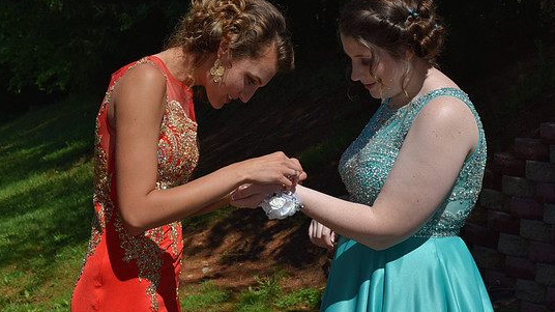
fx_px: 1376
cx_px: 288
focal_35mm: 94
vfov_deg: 12.9
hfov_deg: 22.8
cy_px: 137
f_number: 14
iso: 100
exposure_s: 1/200
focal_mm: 55
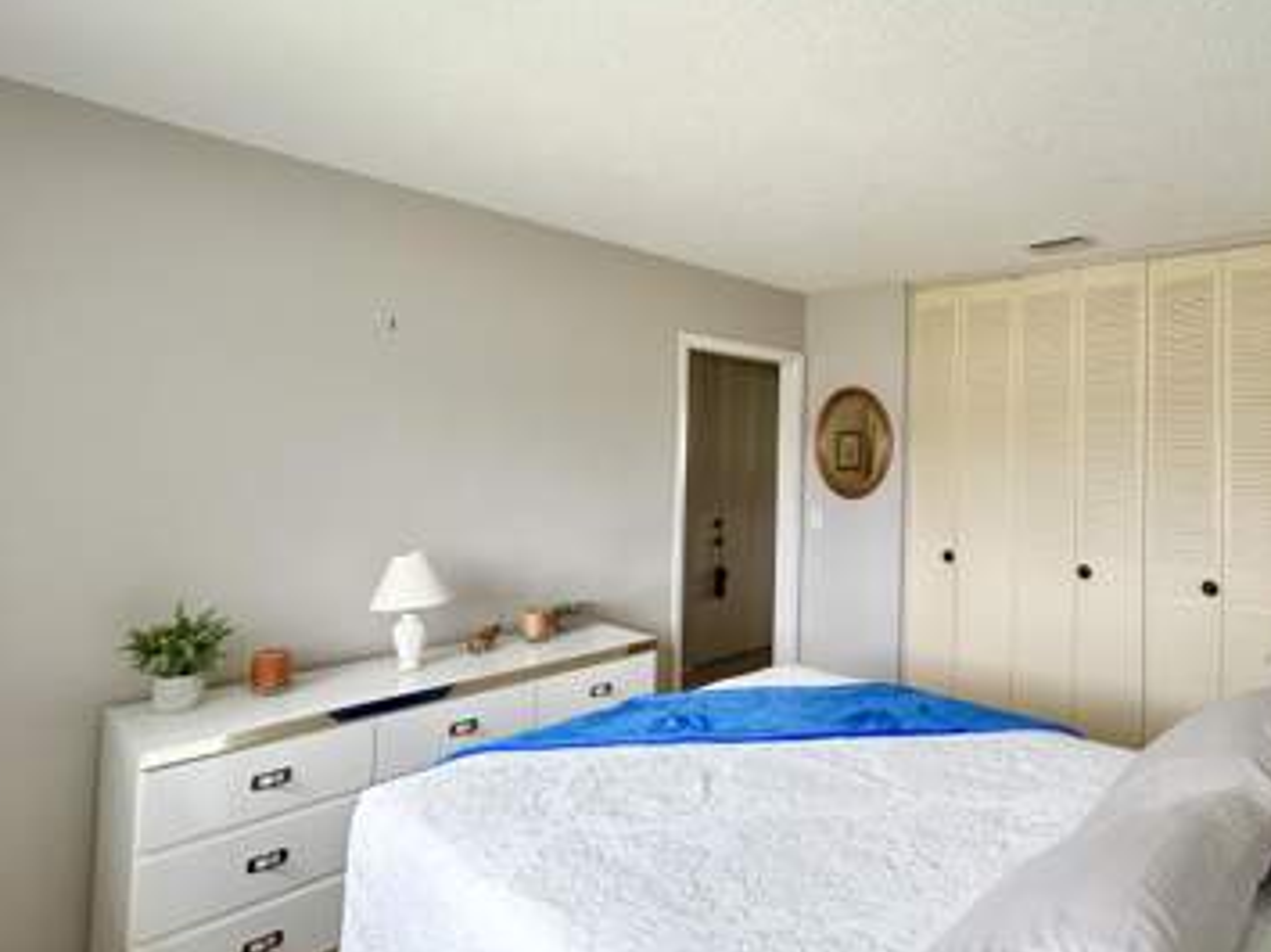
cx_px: 801
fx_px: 697
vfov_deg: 68.4
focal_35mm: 19
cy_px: 426
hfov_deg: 83.0
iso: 125
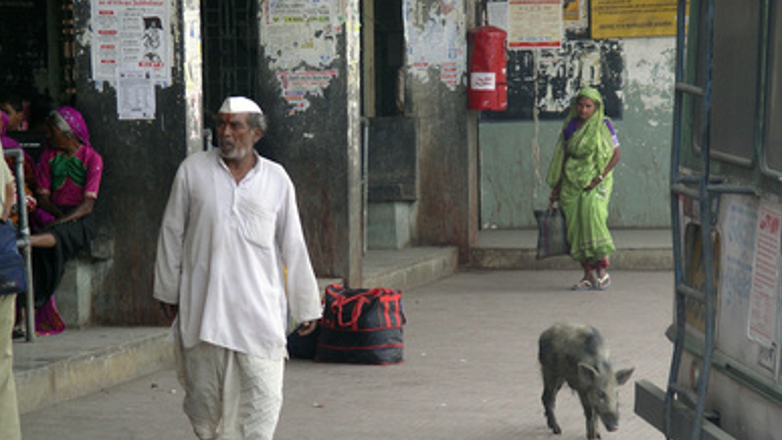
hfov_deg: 10.5
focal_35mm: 205
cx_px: 391
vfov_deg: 5.9
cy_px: 281
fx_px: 4252
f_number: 4.6
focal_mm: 39
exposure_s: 1/202
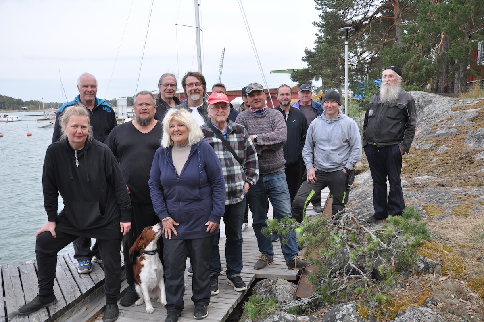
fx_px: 443
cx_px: 242
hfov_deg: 57.3
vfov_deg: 39.9
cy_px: 161
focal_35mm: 33
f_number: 5.6
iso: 250
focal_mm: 22
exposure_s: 1/125
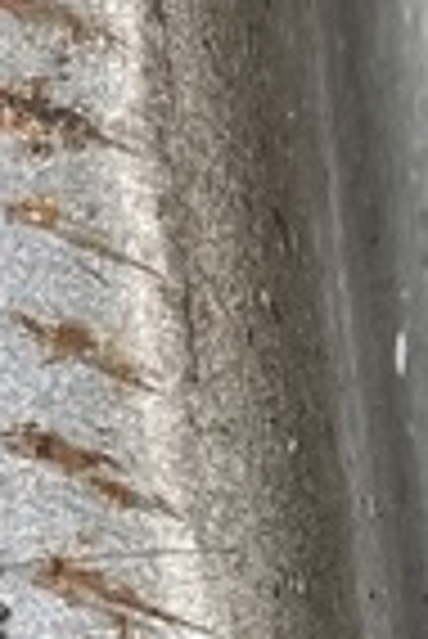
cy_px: 1206
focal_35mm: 210
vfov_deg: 9.3
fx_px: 3736
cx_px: 563
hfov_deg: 6.5
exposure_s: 1/167
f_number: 1.8
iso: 25
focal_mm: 3.99
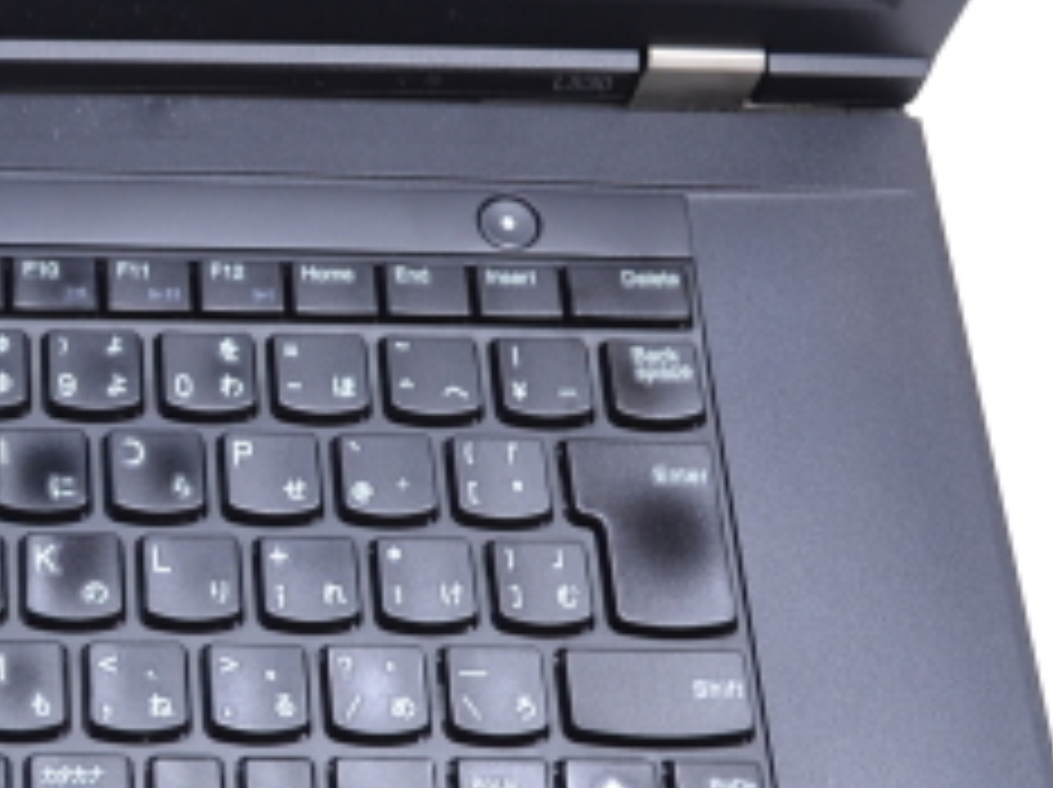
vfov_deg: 18.4
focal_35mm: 79
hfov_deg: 23.0
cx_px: -153
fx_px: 2401
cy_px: 644
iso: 100
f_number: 5.6
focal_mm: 20
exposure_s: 1/3
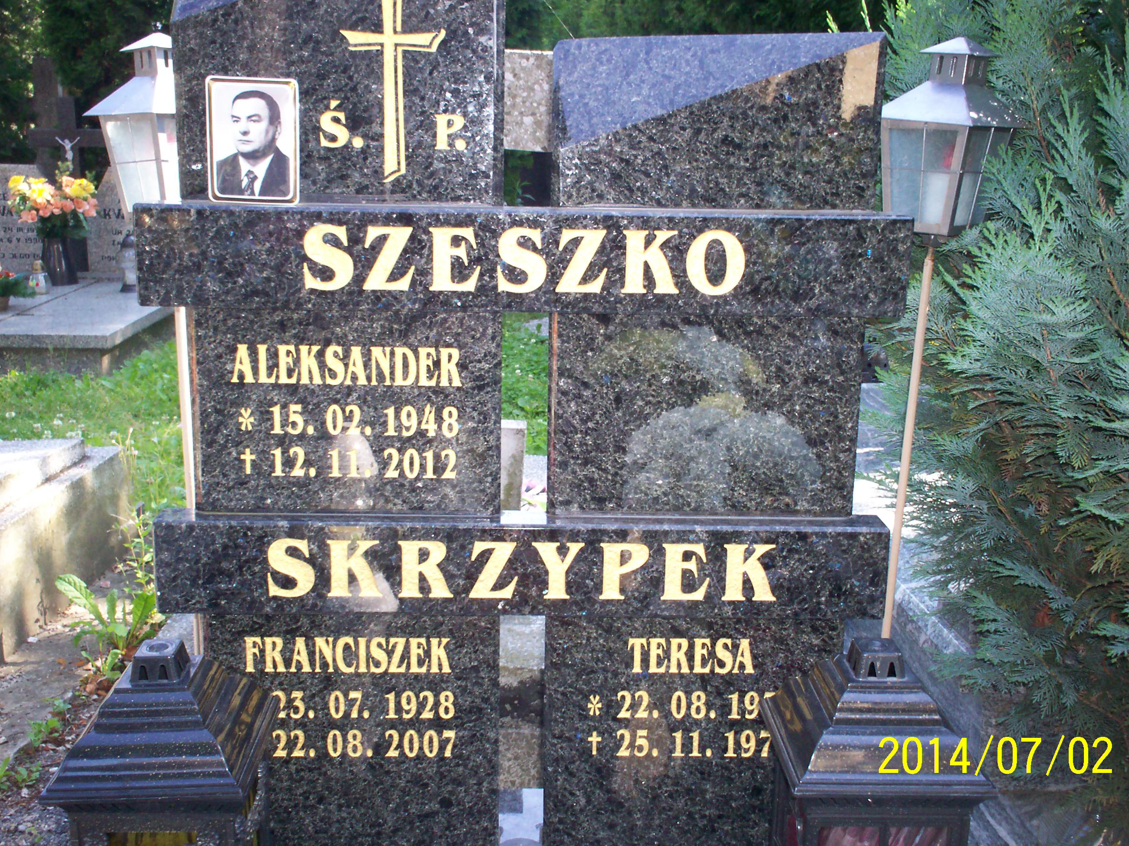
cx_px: 564
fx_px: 1272
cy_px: 418
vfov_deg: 36.8
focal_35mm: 39
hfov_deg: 47.9
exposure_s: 1/60
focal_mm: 6
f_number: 4.5
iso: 140
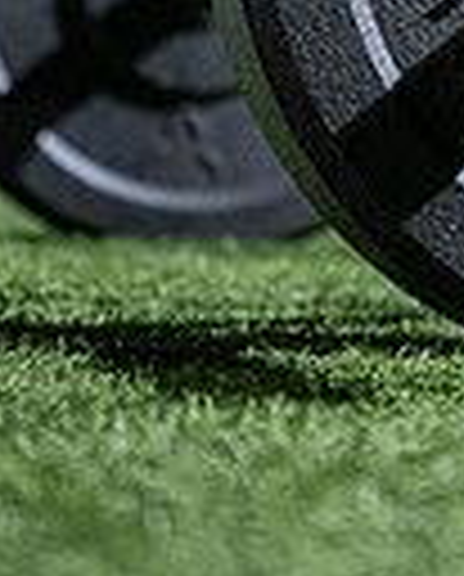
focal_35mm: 212
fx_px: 3626
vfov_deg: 8.9
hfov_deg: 7.2
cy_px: -259
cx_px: 752
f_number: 2.8
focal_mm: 50
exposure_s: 1/100
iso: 2000
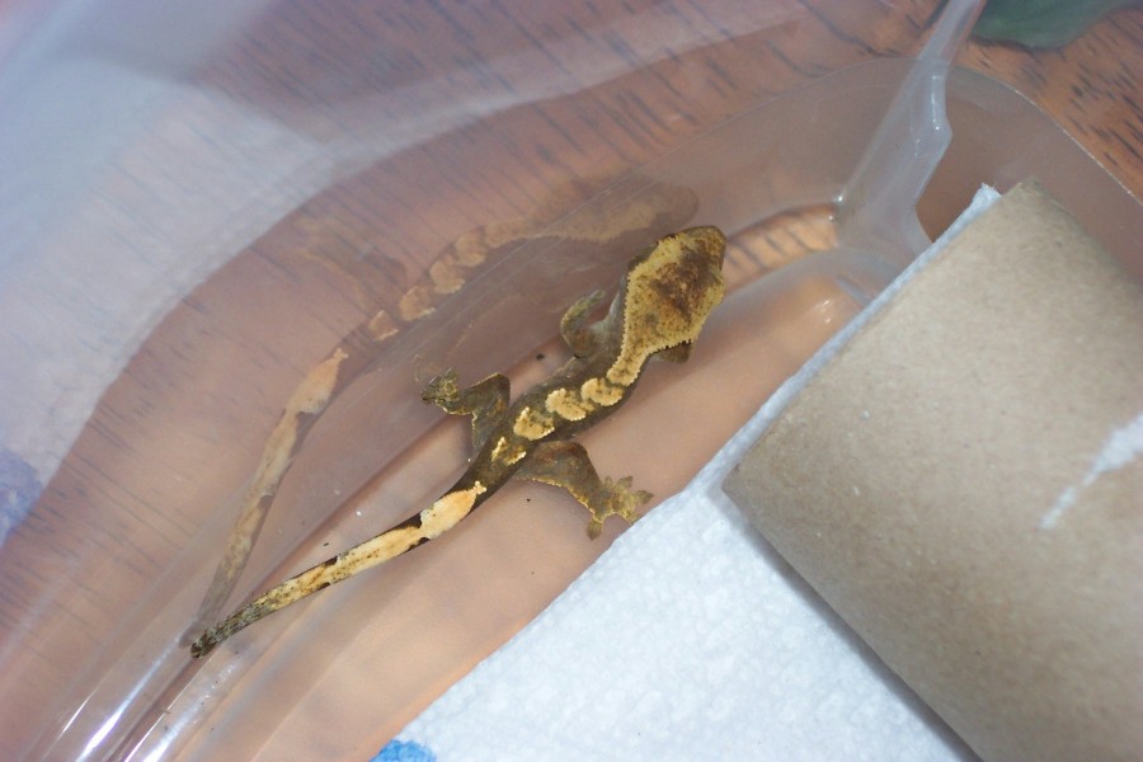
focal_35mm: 101
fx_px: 3206
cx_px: 572
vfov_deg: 13.6
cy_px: 381
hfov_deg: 20.2
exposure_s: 1/90
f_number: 4.8
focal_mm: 21.3
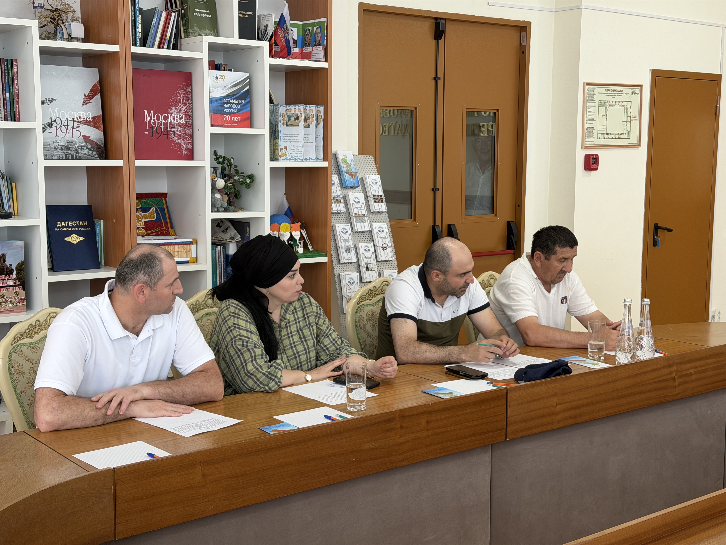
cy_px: 272
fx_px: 1007
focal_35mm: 48
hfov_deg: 39.7
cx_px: 363
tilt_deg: -7.5
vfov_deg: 30.3
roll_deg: -0.1
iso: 160
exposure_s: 1/60
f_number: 1.78
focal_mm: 6.76
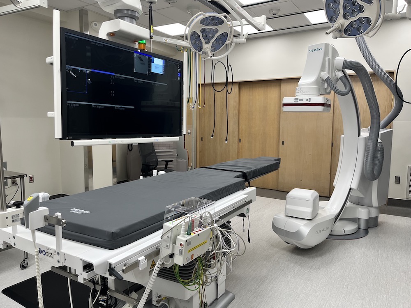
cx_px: 206
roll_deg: +0.1
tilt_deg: -6.2
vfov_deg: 53.1
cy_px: 154
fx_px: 309
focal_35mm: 26
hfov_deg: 67.3
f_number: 1.6
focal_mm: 5.1
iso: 125
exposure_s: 1/120
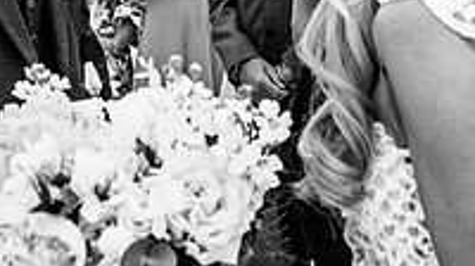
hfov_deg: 17.3
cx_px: 152
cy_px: -143
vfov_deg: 9.5
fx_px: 1560
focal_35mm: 124
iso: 640
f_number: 5.6
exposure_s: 1/500
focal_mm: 35
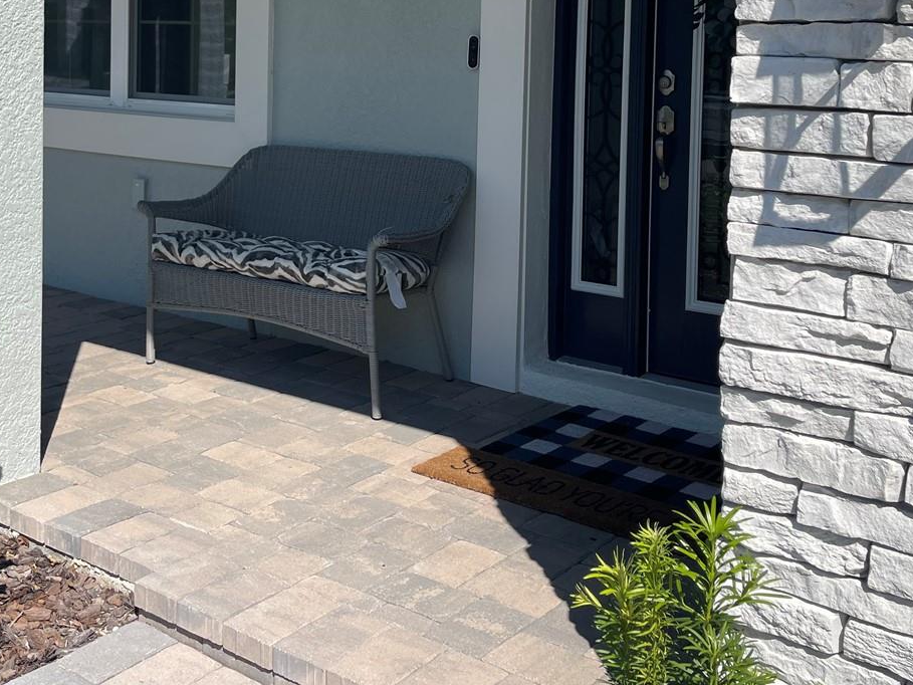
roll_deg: -2.1
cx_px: 403
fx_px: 1161
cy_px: 98
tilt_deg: -3.0
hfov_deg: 42.9
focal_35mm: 44
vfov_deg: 31.7
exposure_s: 1/4348
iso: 32
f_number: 1.6
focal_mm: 5.1
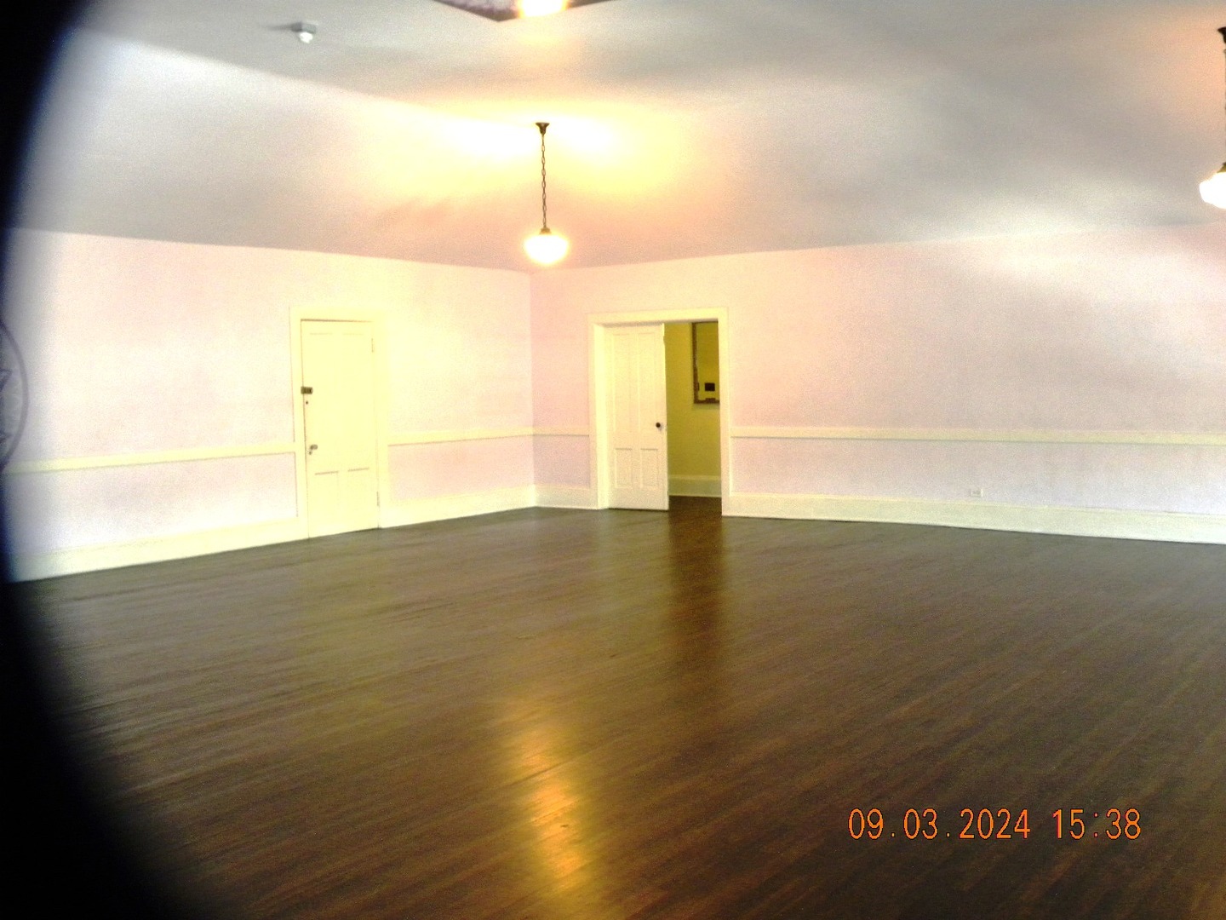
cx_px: 613
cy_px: 460
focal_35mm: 37
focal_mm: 6.6
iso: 400
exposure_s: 1/41.1
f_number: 3.2
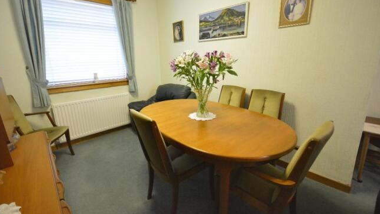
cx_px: 188
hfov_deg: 99.4
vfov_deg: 67.0
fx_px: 161
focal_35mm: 16
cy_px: 99
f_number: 4
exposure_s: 1/125
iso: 6400
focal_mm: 10
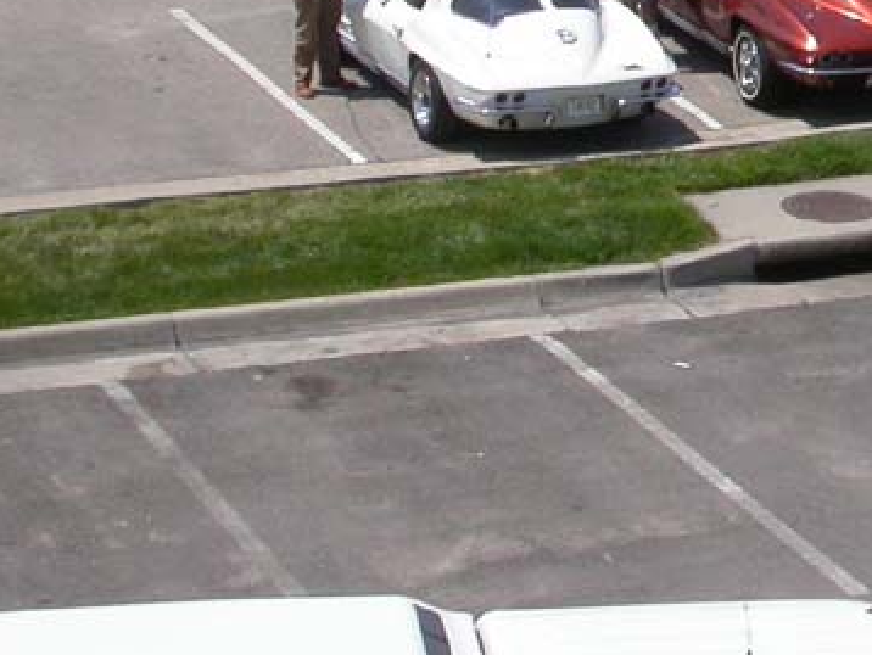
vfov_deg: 9.0
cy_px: -114
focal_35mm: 163
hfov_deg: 11.8
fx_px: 4109
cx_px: 1108
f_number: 6.9
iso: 100
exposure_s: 1/500
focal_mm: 11.8
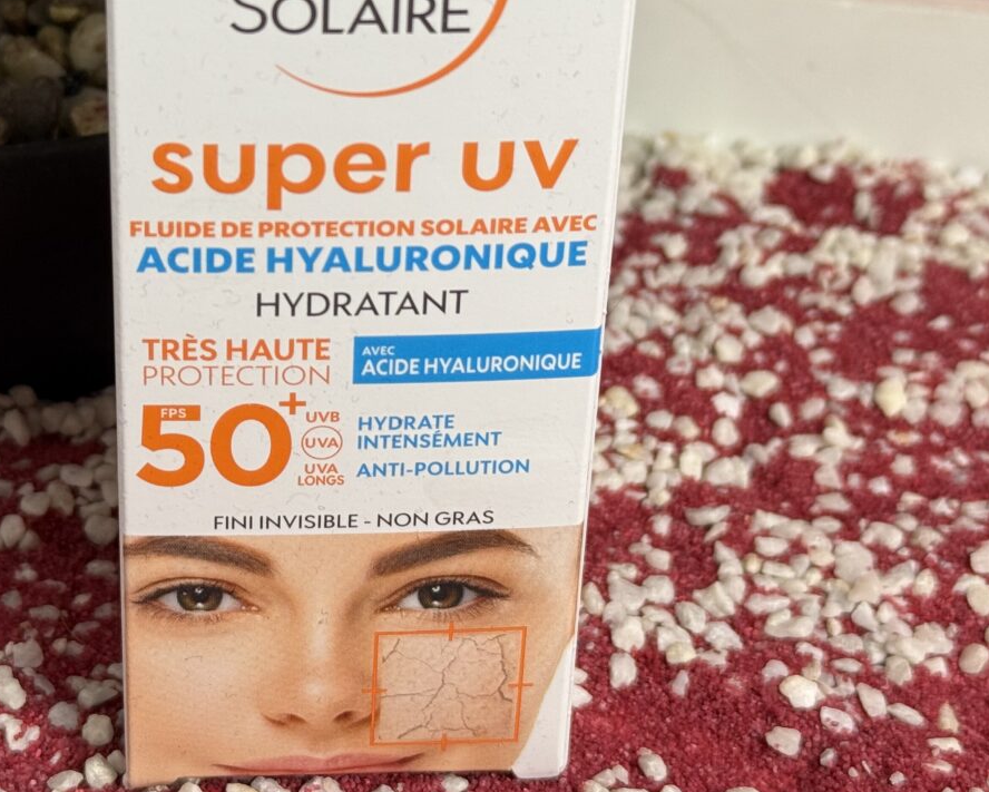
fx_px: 2372
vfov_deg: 18.8
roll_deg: +0.3
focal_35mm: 81
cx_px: 361
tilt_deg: -27.6
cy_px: 213
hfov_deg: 23.5
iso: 50
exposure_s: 1/50
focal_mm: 6.76
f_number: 1.78
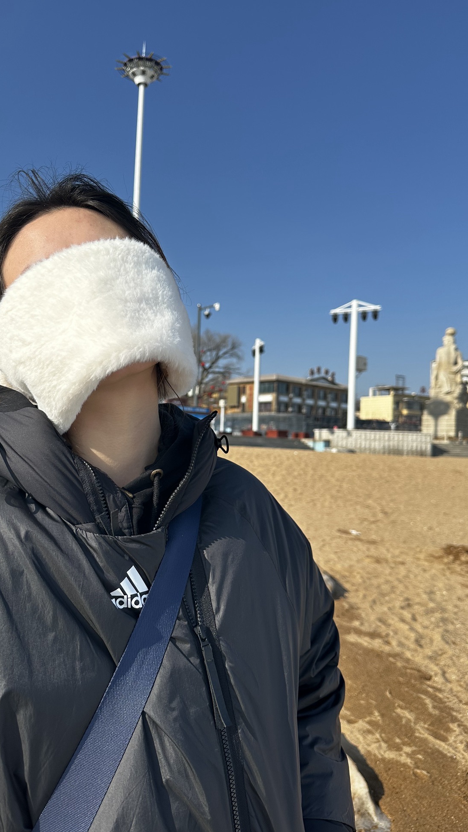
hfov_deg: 42.7
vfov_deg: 69.9
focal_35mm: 27
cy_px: 408
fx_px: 596
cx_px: 190
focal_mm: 6.86
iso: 80
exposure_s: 1/5263
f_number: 1.78
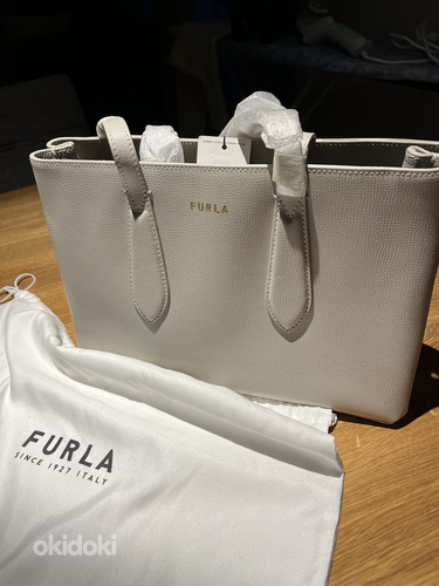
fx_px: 440
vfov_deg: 67.3
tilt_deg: -38.1
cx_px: 220
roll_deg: +7.6
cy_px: 293
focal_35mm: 26
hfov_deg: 53.1
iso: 80
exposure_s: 1/121
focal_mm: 5.1
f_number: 1.6
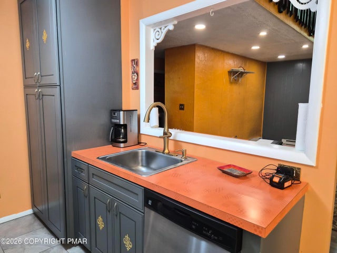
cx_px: 168
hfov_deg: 73.9
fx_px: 224
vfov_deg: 58.9
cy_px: 126
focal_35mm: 23
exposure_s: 1/120
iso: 320
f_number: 1.8
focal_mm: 5.4
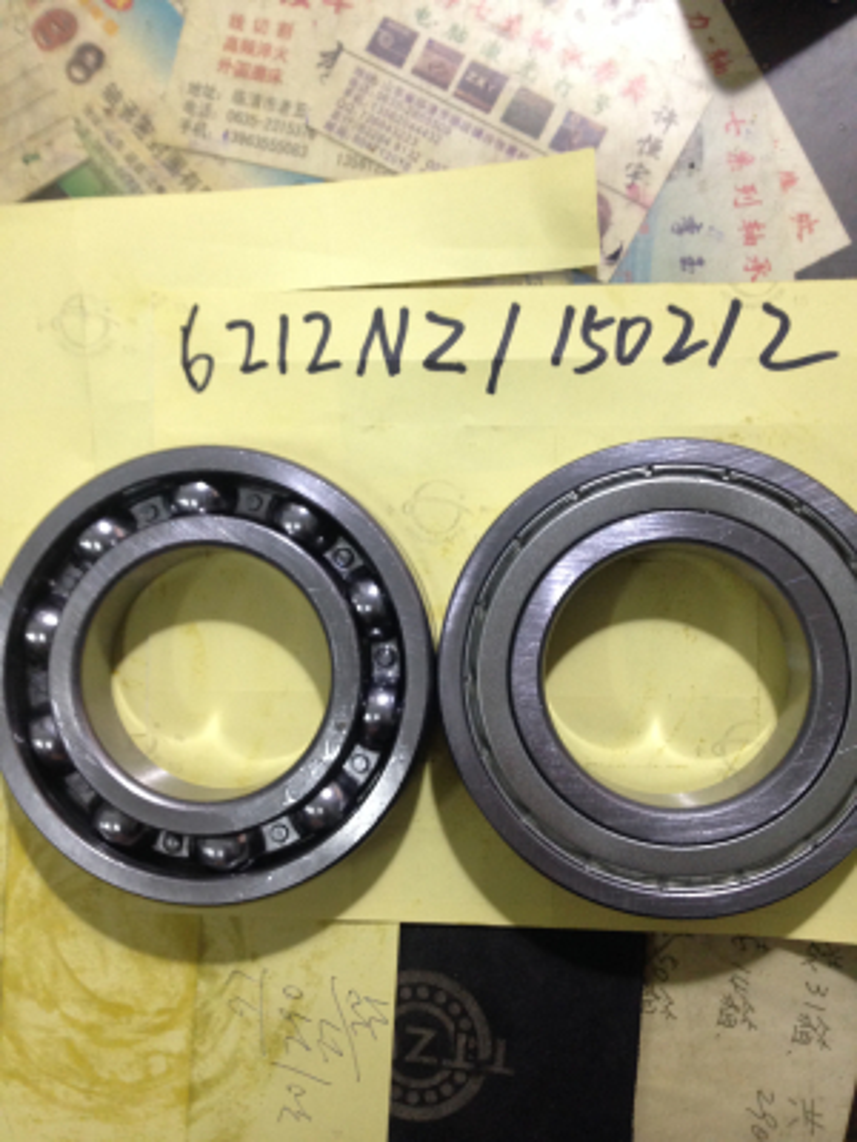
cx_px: 428
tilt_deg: -83.2
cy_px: 571
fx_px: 1089
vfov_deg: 55.4
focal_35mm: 33
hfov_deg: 42.9
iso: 160
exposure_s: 1/20
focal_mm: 4.12
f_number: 2.4
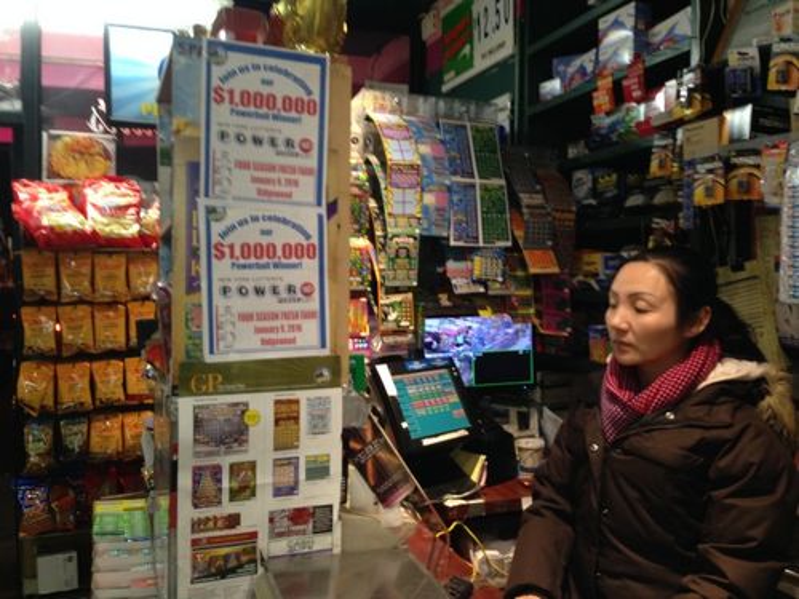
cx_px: 400
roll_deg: -2.1
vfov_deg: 42.9
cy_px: 300
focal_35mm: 33
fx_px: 762
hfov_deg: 55.4
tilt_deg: -0.1
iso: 125
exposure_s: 1/20
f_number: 2.4
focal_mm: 4.12
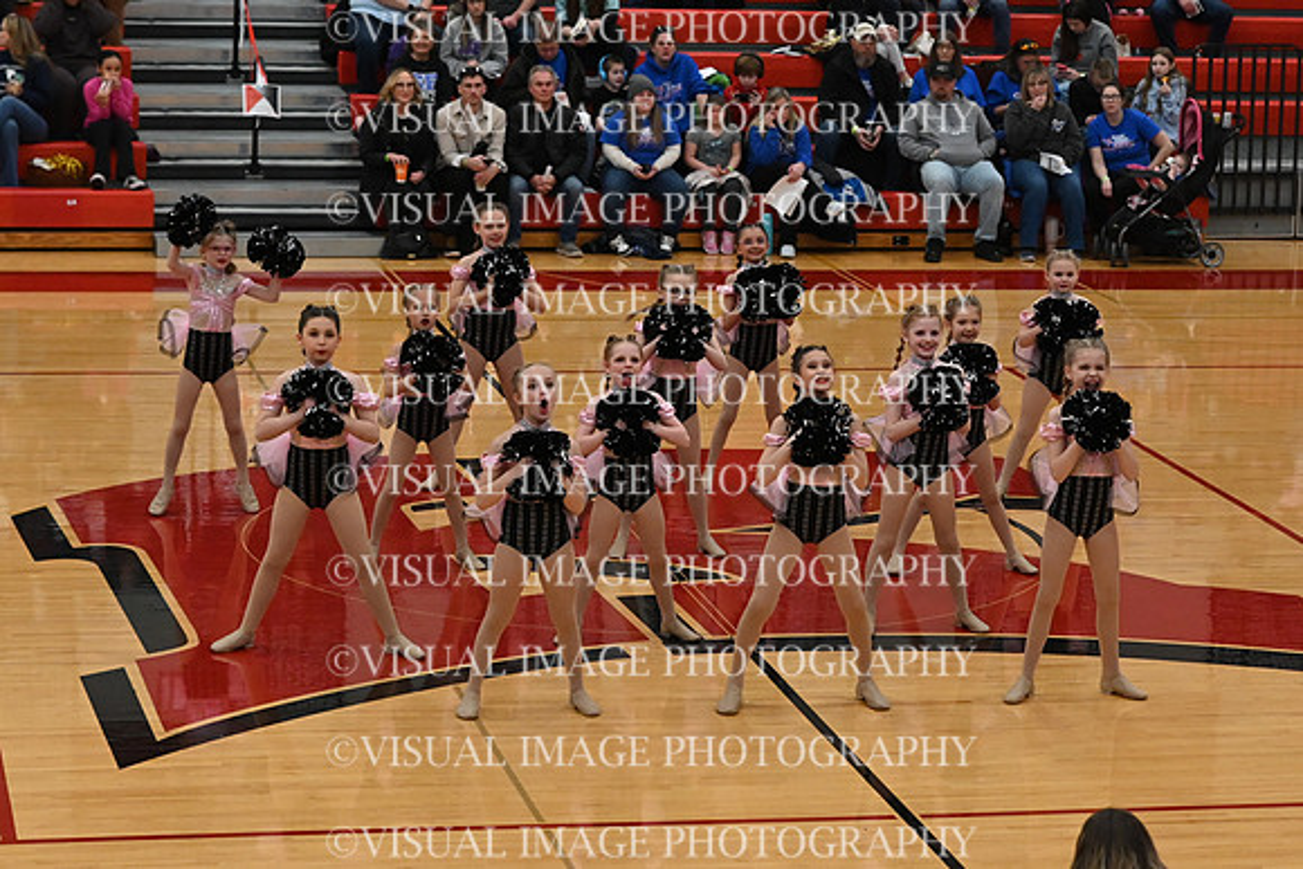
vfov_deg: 13.0
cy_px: 434
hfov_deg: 19.5
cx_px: 652
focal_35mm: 105
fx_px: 3801
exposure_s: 1/400
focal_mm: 70
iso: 5000
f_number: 4
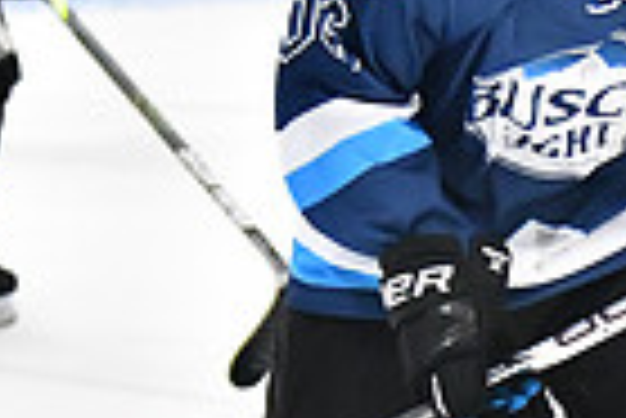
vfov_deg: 2.2
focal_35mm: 625
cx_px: 635
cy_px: 416
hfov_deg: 3.3
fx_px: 10879
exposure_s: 1/1250
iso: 6400
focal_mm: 100
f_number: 2.8
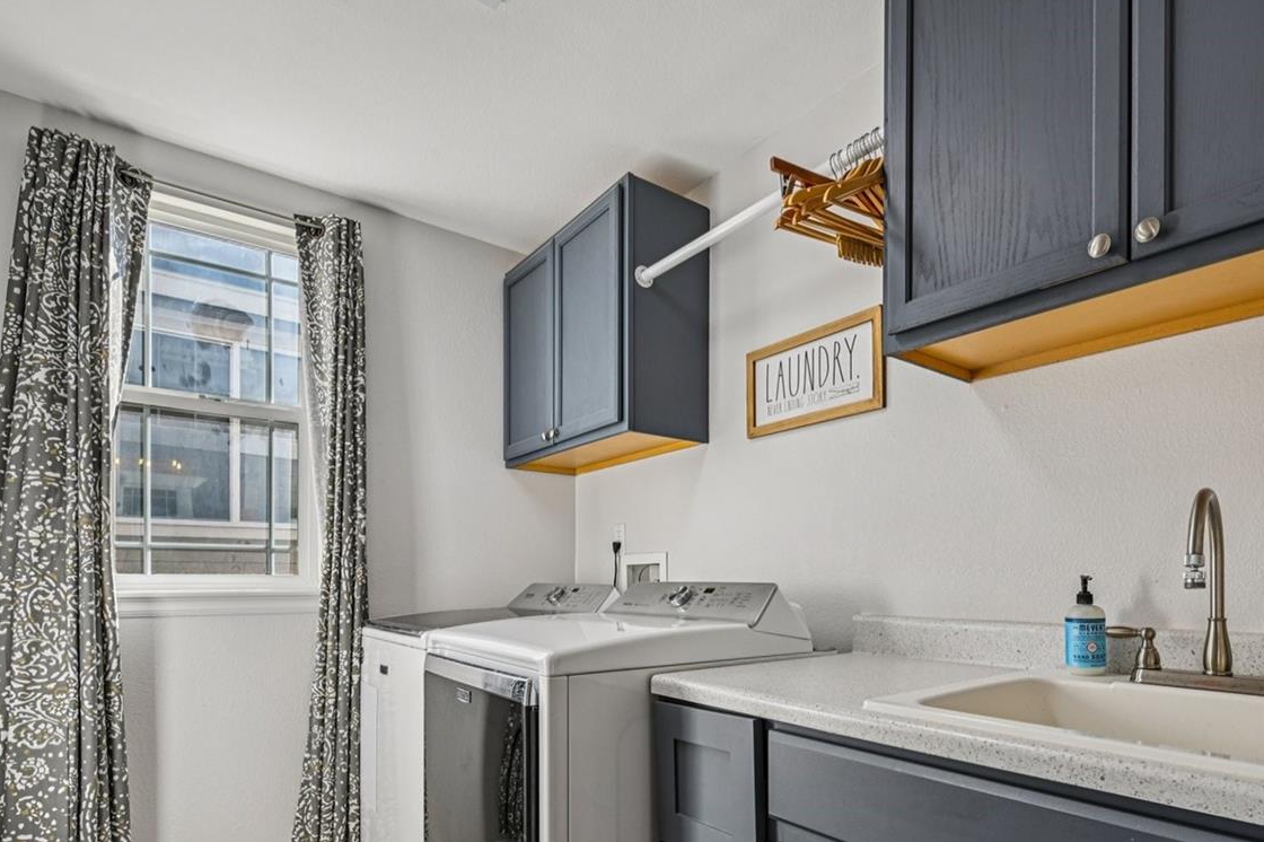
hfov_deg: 83.2
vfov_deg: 60.2
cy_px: 573
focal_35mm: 20
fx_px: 702
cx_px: 744
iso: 72
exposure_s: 1/15
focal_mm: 14
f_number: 8
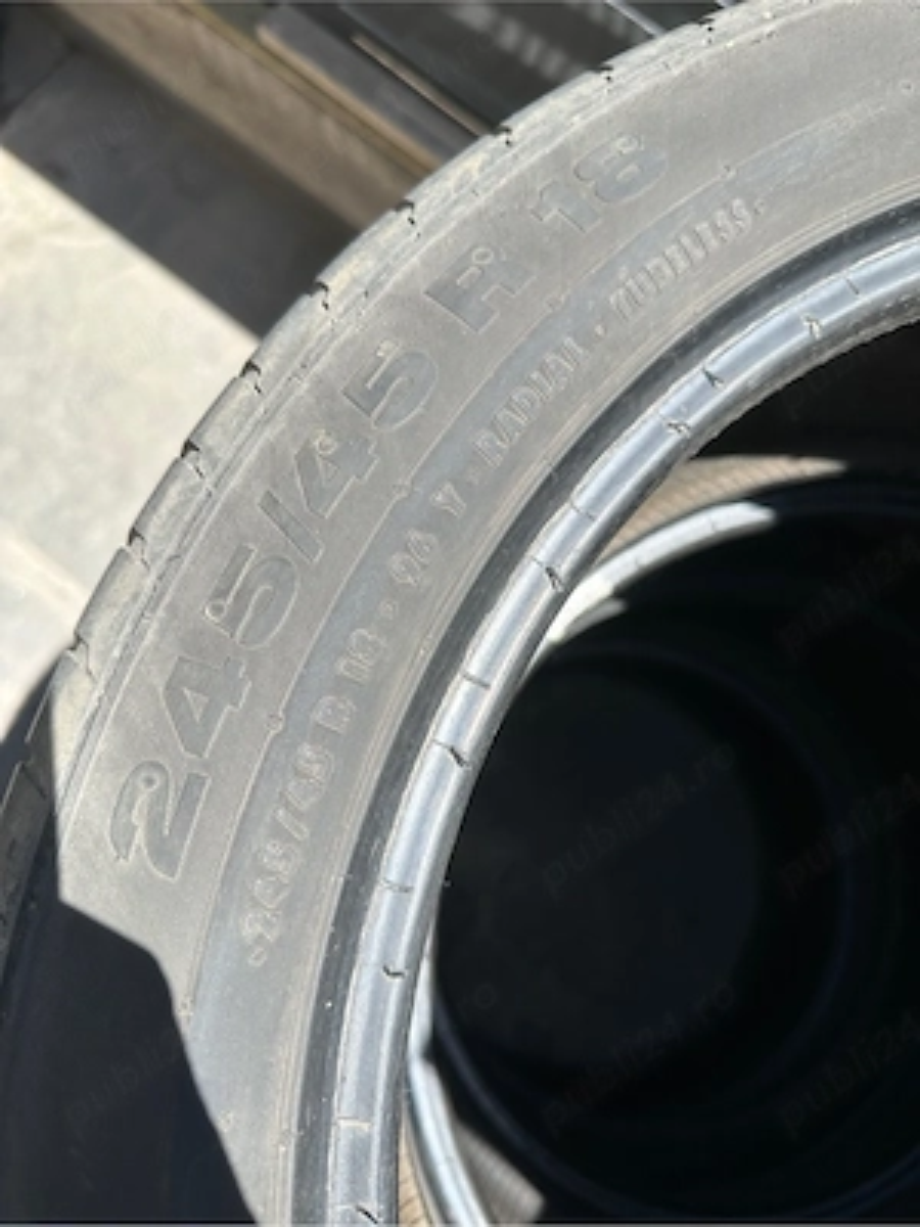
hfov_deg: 56.8
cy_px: 614
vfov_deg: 71.6
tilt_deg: -79.9
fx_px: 850
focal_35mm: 24
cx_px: 460
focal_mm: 6.86
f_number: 1.78
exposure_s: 1/1639
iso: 80
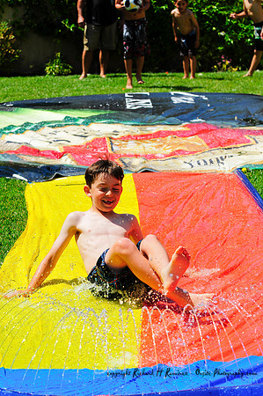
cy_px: 198
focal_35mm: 105
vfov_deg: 19.5
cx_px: 132
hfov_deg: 13.0
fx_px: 1153
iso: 200
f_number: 6.3
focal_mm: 70
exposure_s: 1/640
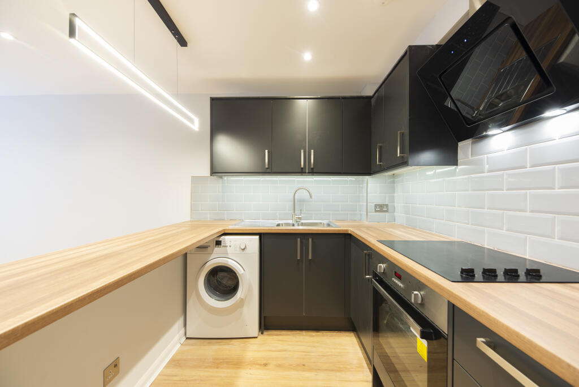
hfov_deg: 112.6
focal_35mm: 12
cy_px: 194
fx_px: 193
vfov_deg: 90.1
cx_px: 290
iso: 125
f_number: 16
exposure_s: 1/2.5
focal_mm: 12
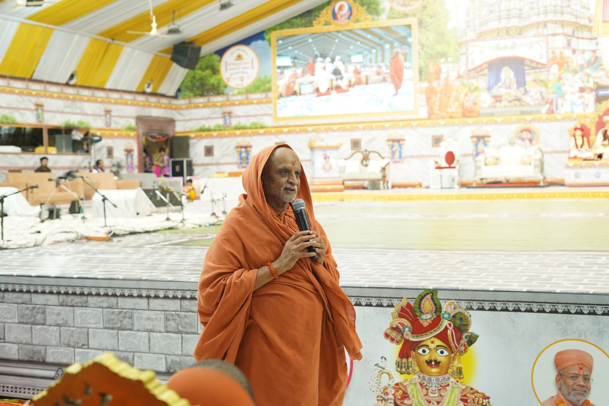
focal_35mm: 50
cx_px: 304
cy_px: 203
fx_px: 846
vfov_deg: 27.0
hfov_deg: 39.6
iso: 1250
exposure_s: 1/200
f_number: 4
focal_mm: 50
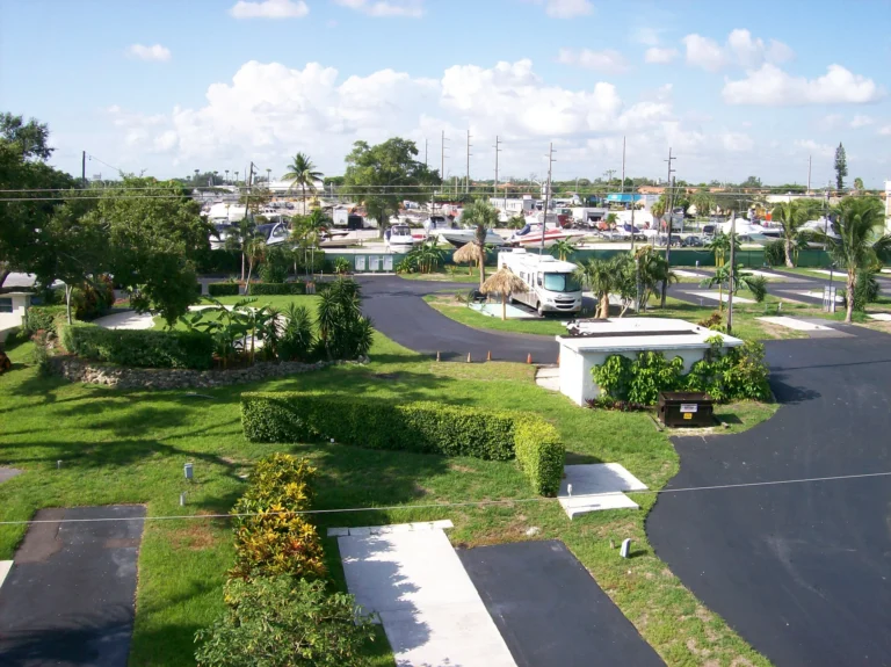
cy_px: 334
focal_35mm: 36
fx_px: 926
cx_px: 446
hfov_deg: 51.4
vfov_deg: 39.6
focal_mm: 6
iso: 80
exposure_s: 1/423
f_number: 4.8
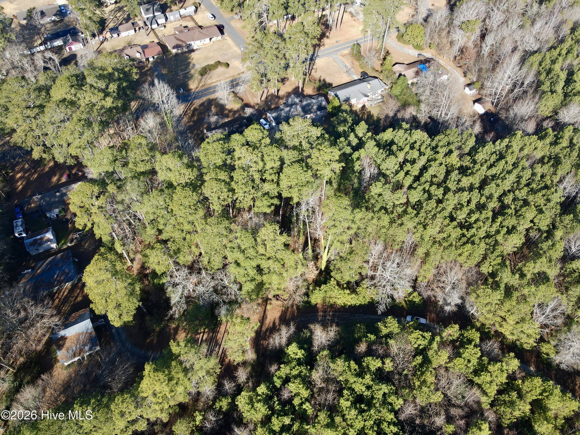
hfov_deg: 71.6
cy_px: 218
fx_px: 402
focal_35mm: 24
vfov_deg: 56.8
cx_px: 290
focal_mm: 4.5
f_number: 2.8
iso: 100
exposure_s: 1/180
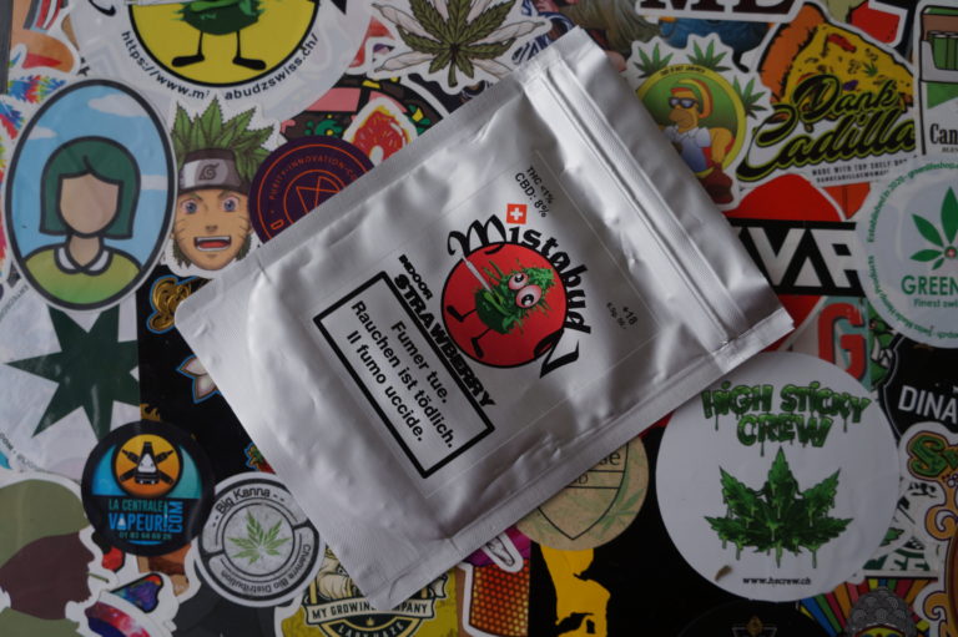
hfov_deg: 62.0
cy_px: 318
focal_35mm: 30
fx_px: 798
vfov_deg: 43.6
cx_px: 479
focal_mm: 20
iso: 100
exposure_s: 1/320
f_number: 5
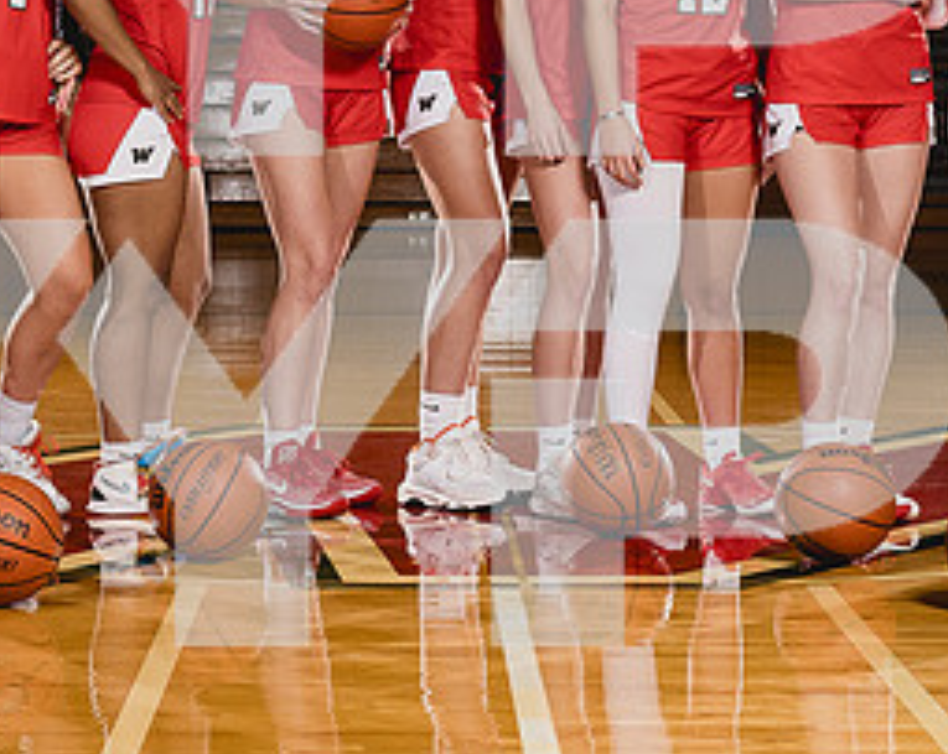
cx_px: 375
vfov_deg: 11.1
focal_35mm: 137
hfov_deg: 14.1
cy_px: 40
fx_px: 3836
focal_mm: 40
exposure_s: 1/250
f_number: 8
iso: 320
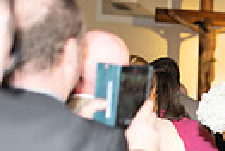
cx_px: 460
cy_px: 267
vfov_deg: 3.1
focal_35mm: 442
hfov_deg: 4.6
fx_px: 2769
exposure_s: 1/250
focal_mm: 100
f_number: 2.8
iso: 400
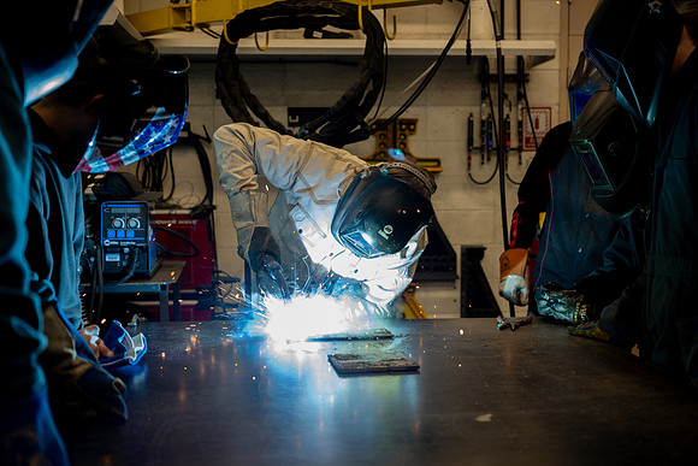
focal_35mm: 40
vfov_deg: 33.1
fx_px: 784
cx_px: 349
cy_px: 233
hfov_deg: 48.0
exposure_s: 1/200
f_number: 2.8
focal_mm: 39
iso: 640
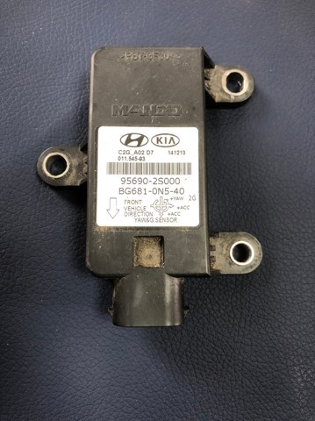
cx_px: 158
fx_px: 340
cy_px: 210
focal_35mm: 28
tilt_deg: -80.2
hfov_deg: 49.7
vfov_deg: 63.5
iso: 40
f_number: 1.8
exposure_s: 1/17
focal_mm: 4
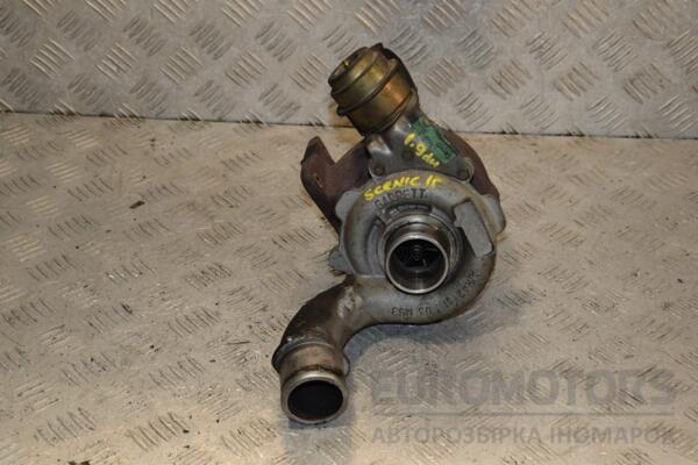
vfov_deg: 18.9
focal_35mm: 72
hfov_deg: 28.1
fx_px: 1396
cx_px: 349
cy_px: 232
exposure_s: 1/200
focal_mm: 48
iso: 800
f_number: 8
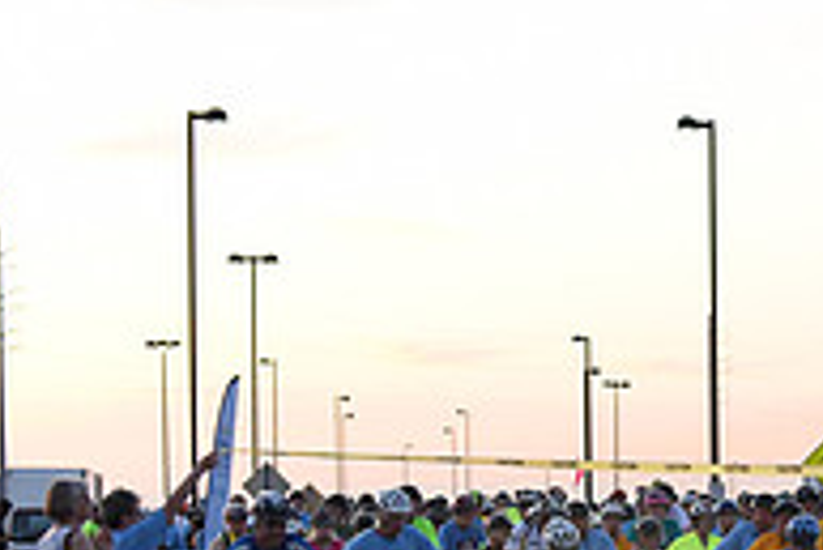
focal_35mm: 150
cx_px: 1151
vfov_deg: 9.0
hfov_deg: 13.1
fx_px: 3432
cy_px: 701
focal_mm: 50
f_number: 3.2
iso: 2500
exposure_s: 1/400
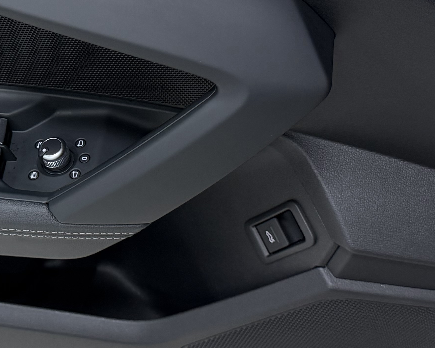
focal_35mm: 76
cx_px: 52
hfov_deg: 24.4
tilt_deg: -47.1
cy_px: 132
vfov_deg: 20.1
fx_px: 979
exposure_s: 1/100
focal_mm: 6.76
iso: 200
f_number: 1.78
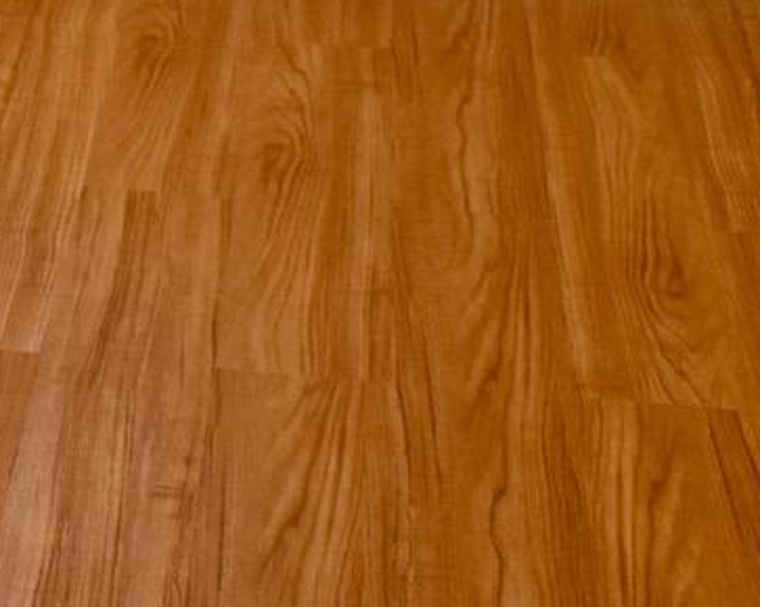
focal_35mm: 143
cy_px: -794
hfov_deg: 12.4
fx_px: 3215
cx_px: -599
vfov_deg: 9.7
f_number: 4.5
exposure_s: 1/60
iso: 320
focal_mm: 18
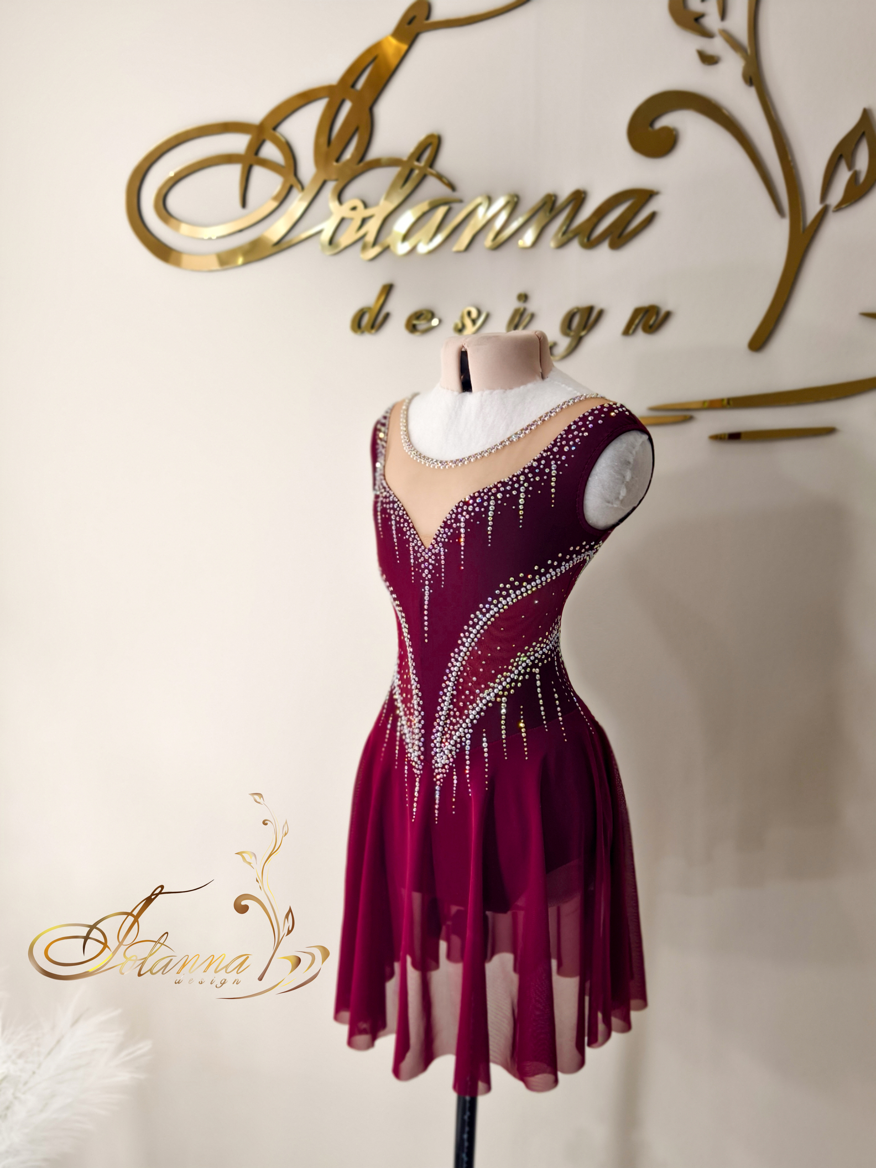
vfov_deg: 52.6
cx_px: 438
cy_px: 584
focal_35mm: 35
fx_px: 1181
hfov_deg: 40.7
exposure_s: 1/100
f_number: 1.4
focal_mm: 8.67
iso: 50
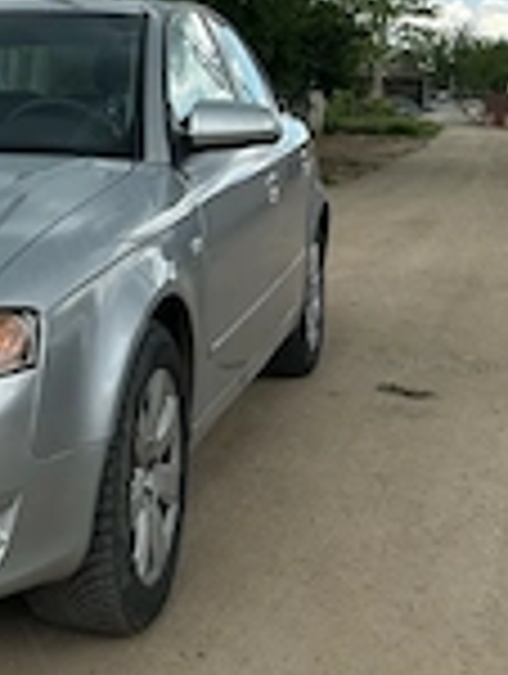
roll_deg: -2.5
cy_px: 243
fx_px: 1249
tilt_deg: -6.0
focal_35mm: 64
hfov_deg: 21.4
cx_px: -99
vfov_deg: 30.1
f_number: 1.78
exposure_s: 1/2028
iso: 80
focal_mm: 6.86
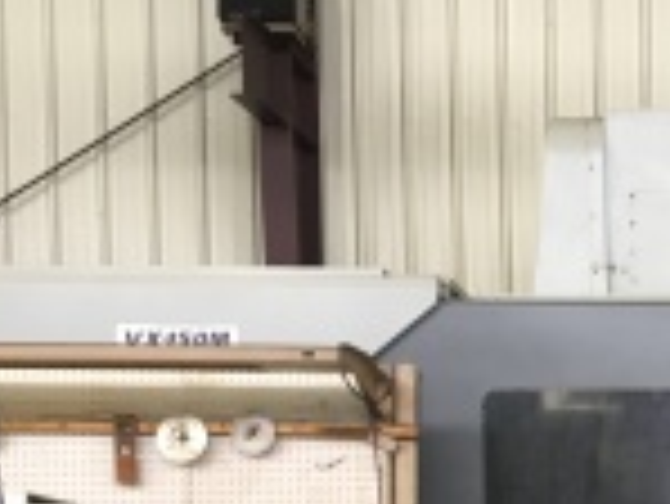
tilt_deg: -2.3
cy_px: 558
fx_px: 1511
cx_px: 787
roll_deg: -0.2
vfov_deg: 18.2
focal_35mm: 78
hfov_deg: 23.1
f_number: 2.2
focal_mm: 4.15
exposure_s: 1/30
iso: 64
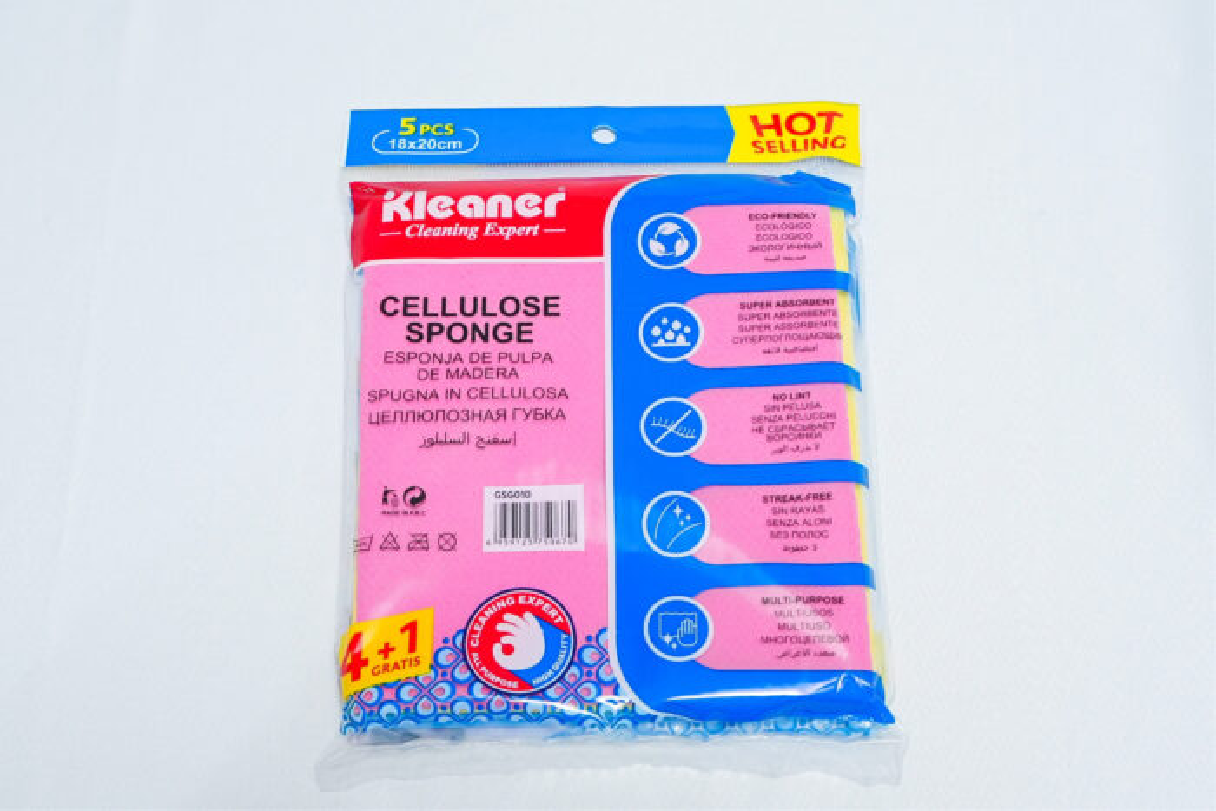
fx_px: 1757
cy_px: 406
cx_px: 608
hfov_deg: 38.2
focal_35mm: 52
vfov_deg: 26.0
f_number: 9
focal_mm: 35
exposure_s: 1/160
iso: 2500
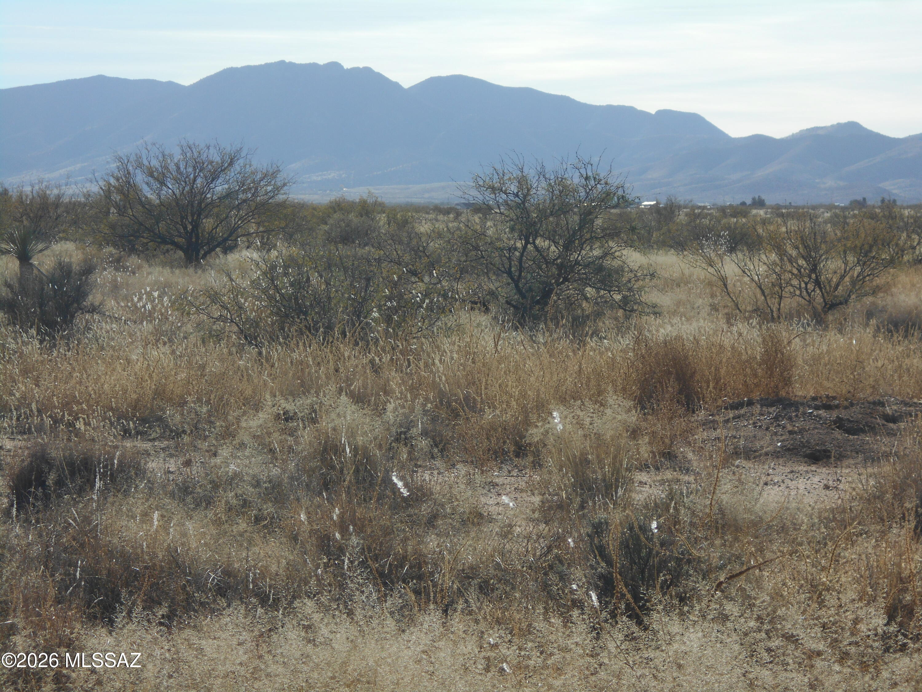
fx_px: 2983
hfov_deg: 17.6
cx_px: 461
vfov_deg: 13.2
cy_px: 346
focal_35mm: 112
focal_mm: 20.1
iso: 80
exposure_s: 1/640
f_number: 6
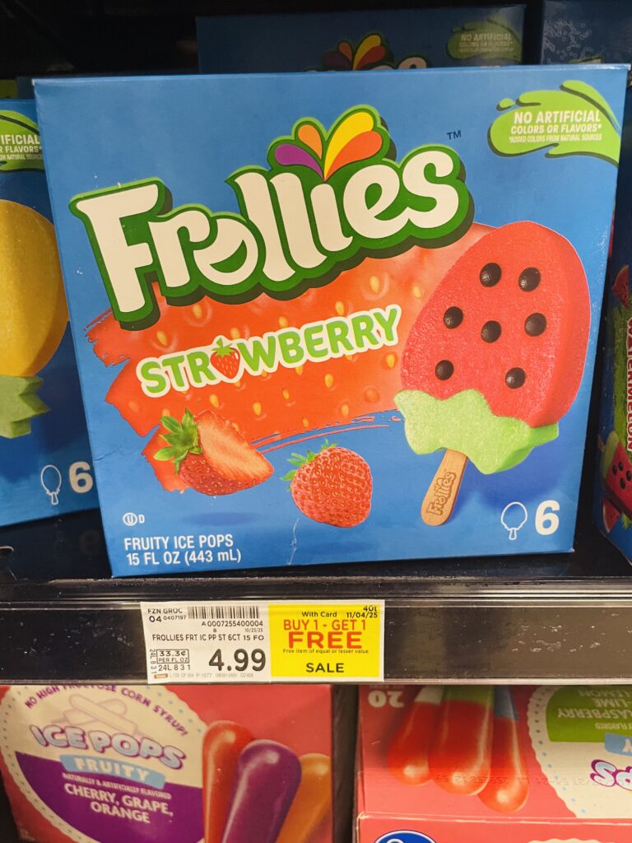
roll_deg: +1.5
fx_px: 633
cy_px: 422
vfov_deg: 67.3
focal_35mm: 26
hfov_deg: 53.1
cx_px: 316
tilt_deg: -18.7
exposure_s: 1/60
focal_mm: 4.2
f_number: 1.6
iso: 320
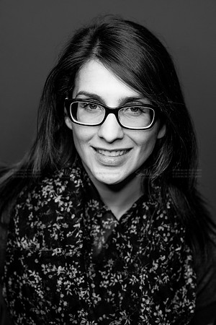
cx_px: 108
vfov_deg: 23.9
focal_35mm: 85
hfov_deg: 16.1
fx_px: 765
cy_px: 162
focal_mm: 85
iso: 2000
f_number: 3.5
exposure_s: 1/320
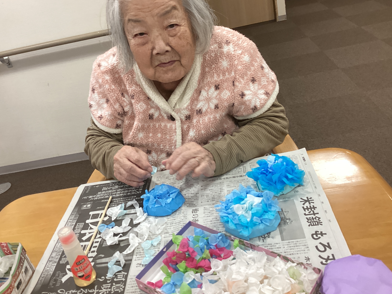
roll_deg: +14.0
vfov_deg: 41.8
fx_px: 385
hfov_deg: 53.9
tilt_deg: -27.0
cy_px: 136
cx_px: 185
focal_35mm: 34
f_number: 2.4
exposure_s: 1/50
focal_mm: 3.3
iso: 160
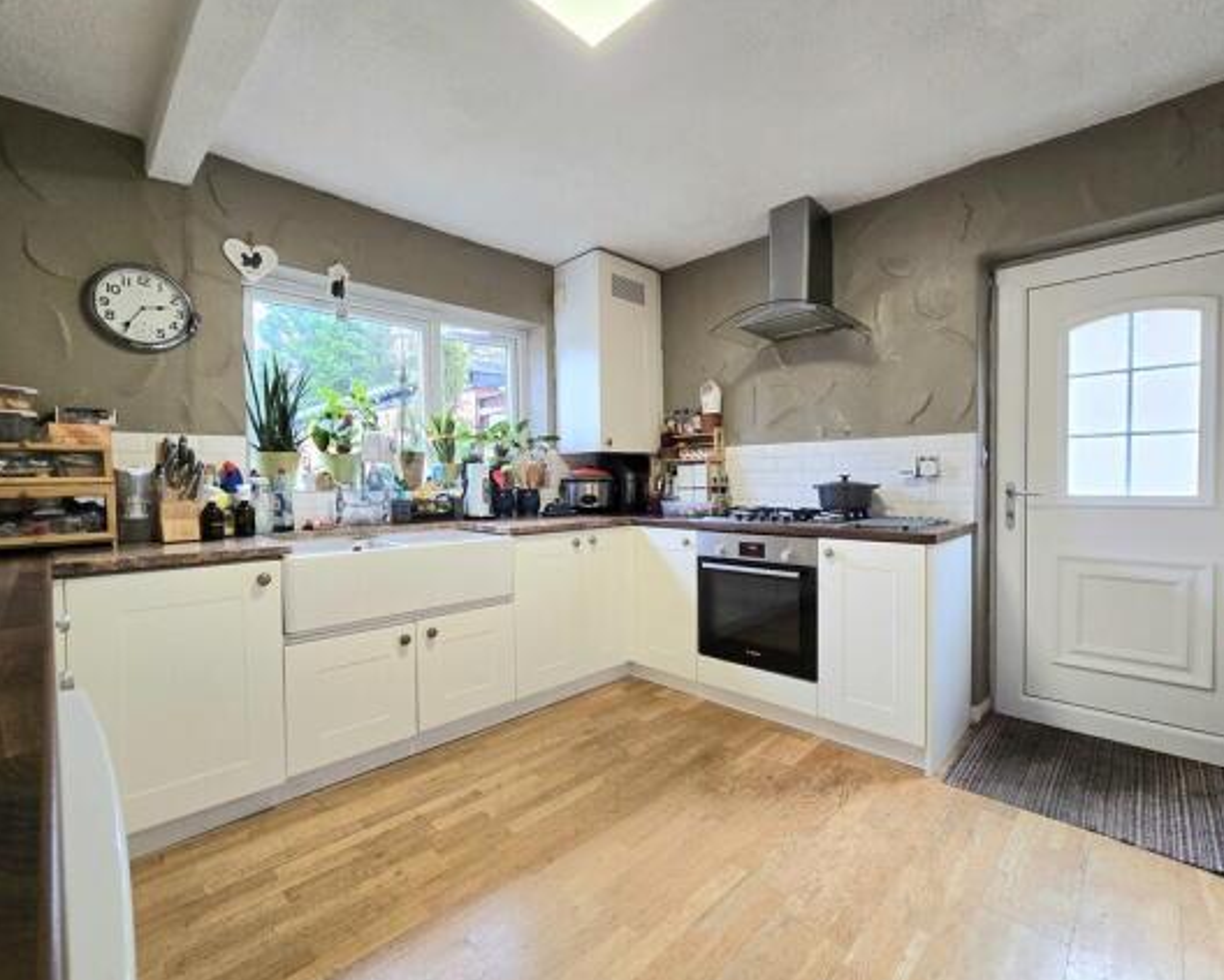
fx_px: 507
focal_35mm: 14
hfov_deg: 100.7
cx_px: 620
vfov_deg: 88.0
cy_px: 485
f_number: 2.2
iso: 100
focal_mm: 2.2
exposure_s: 1/50.3
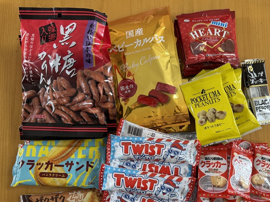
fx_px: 234
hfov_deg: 59.9
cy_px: 122
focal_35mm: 30
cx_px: 146
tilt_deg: -84.2
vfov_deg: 46.5
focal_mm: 6.76
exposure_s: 1/115
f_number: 1.78
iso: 200
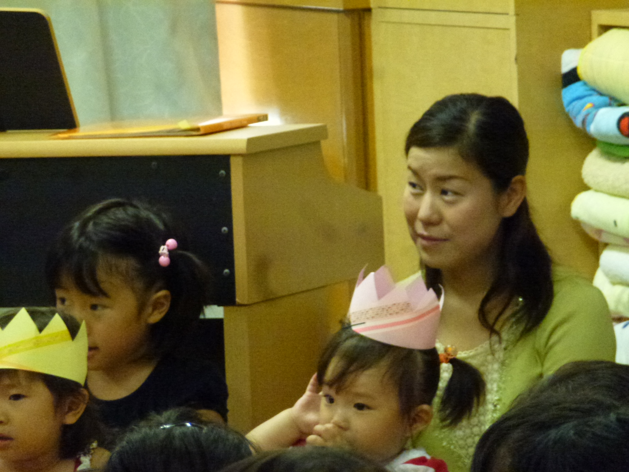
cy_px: 236
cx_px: 314
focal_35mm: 384
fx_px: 6978
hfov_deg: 5.2
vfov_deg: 3.9
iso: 1600
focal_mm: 68.8
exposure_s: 1/30
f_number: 5.9
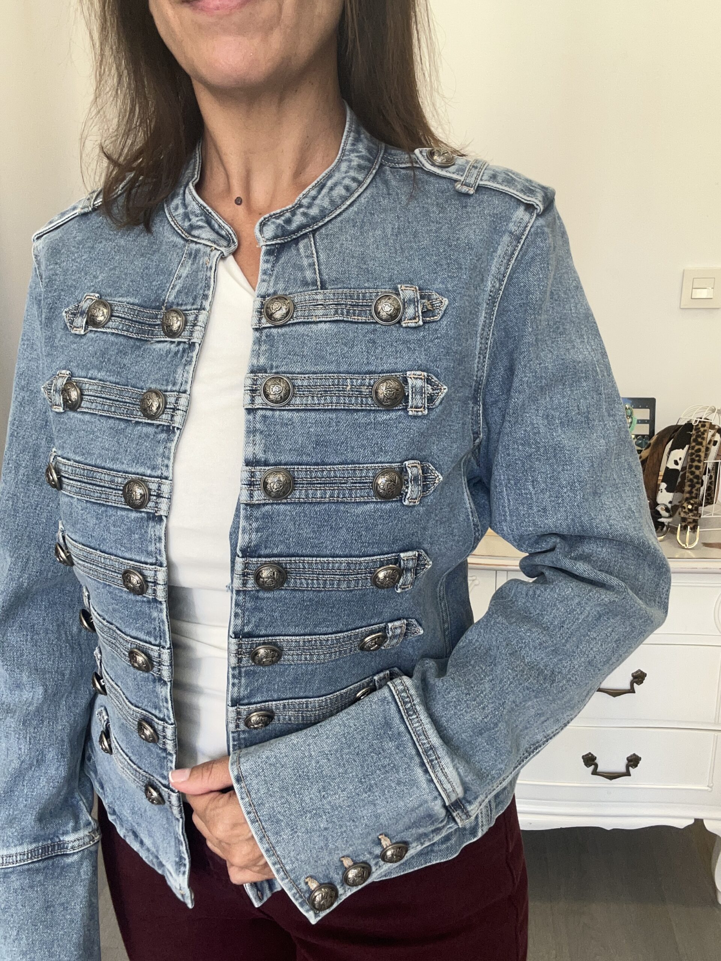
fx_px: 833
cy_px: 480
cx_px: 360
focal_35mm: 30
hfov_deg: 46.8
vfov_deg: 60.0
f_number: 1.9
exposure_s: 1/50
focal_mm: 2.69
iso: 64
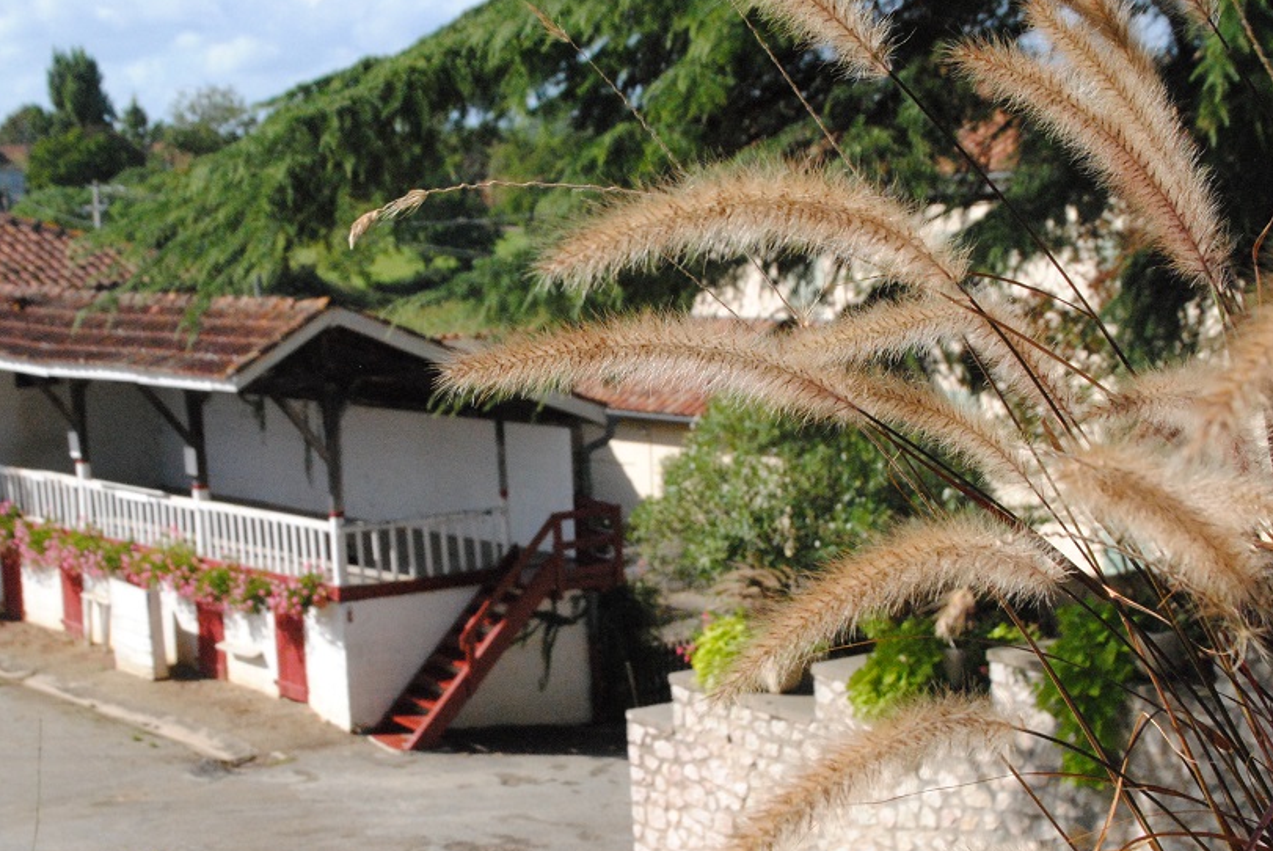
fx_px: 2548
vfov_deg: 18.9
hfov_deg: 28.0
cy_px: 530
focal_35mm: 72
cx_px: 601
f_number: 16
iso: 1600
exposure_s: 1/1000
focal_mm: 38
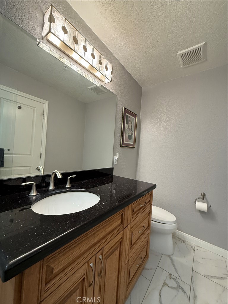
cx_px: 114
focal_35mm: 14
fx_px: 123
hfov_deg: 85.7
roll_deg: -4.0
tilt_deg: +0.2
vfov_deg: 102.1
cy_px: 152
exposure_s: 1/60
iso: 200
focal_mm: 2.22
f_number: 2.2
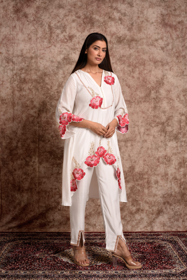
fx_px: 389
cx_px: 94
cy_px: 140
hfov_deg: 27.0
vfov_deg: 39.6
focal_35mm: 50
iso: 80
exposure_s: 1/125
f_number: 11
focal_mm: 50
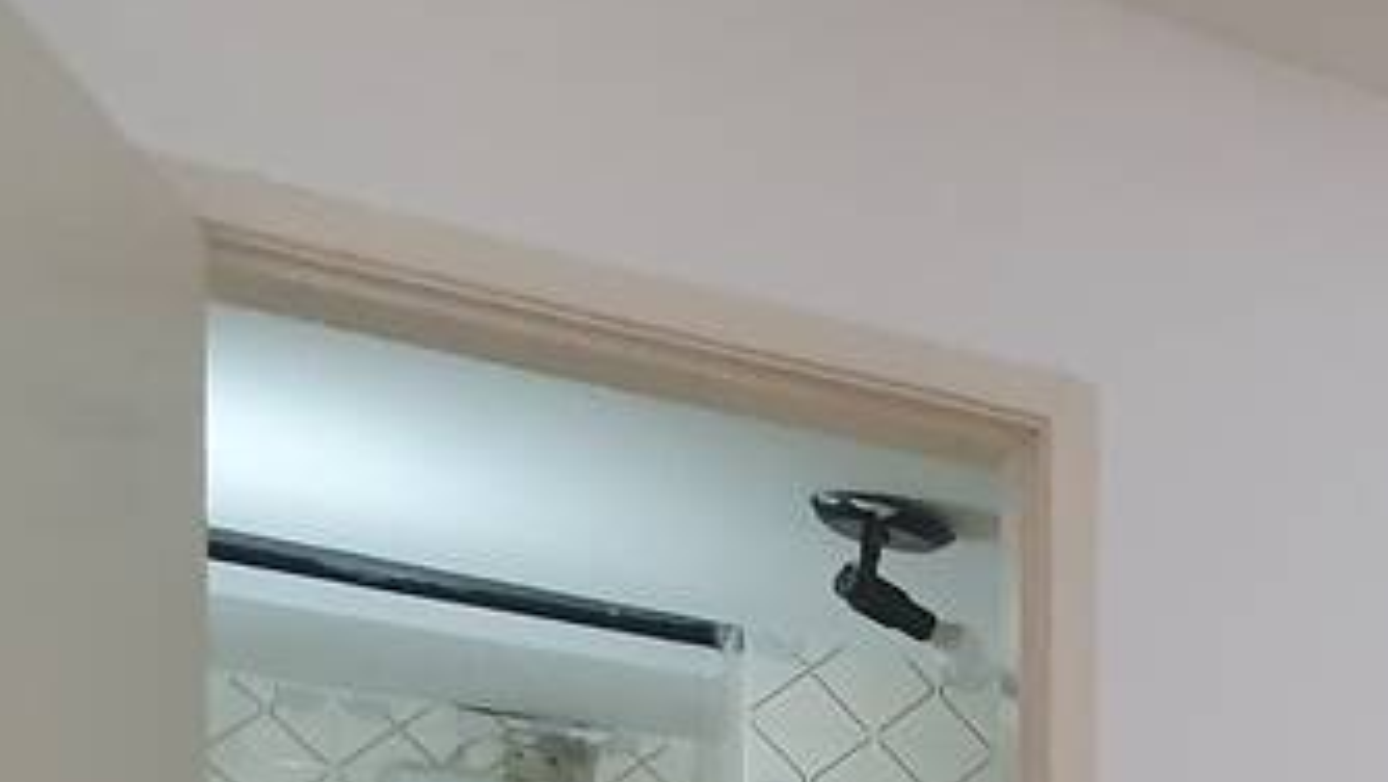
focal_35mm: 61
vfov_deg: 16.7
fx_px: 2245
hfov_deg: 24.0
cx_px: 2252
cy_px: 1364
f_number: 2.2
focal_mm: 1.8
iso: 320
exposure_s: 1/60
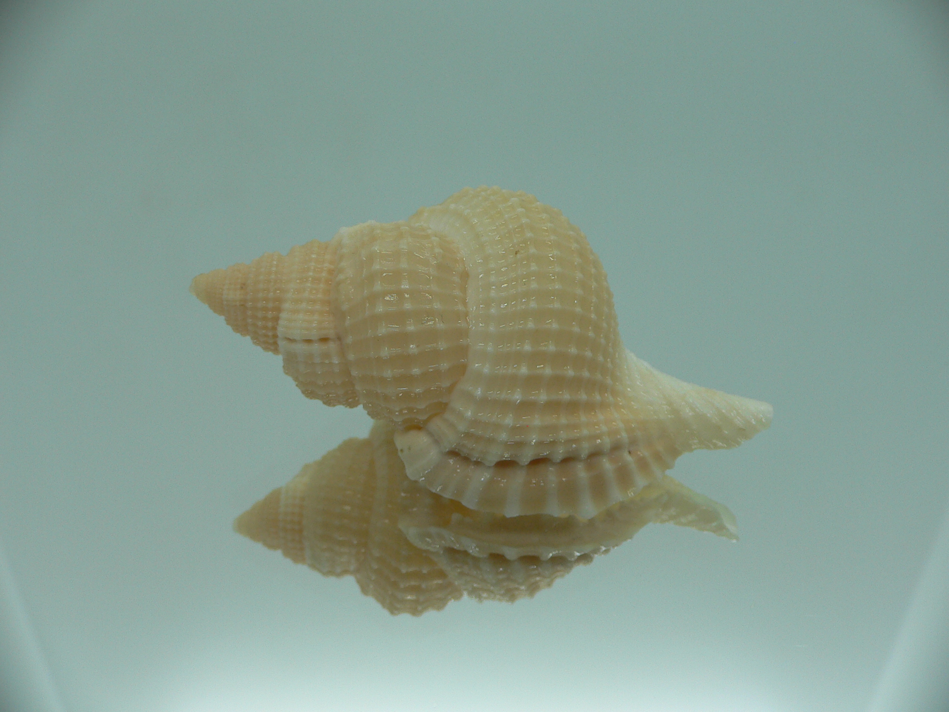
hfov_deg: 52.6
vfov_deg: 40.7
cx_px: 474
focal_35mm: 35
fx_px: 960
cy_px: 356
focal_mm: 4.6
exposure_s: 1/60
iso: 80
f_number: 2.8
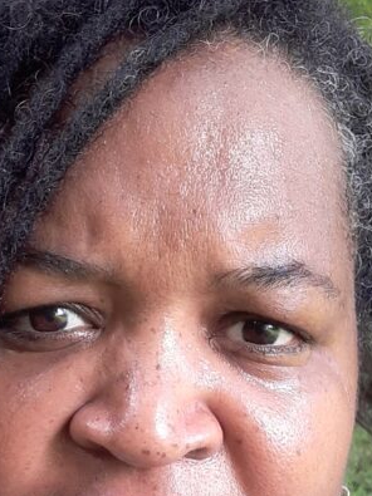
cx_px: 166
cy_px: 472
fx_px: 1190
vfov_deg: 22.8
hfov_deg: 17.8
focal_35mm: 83
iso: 50
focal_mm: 2.66
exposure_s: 1/60
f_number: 2
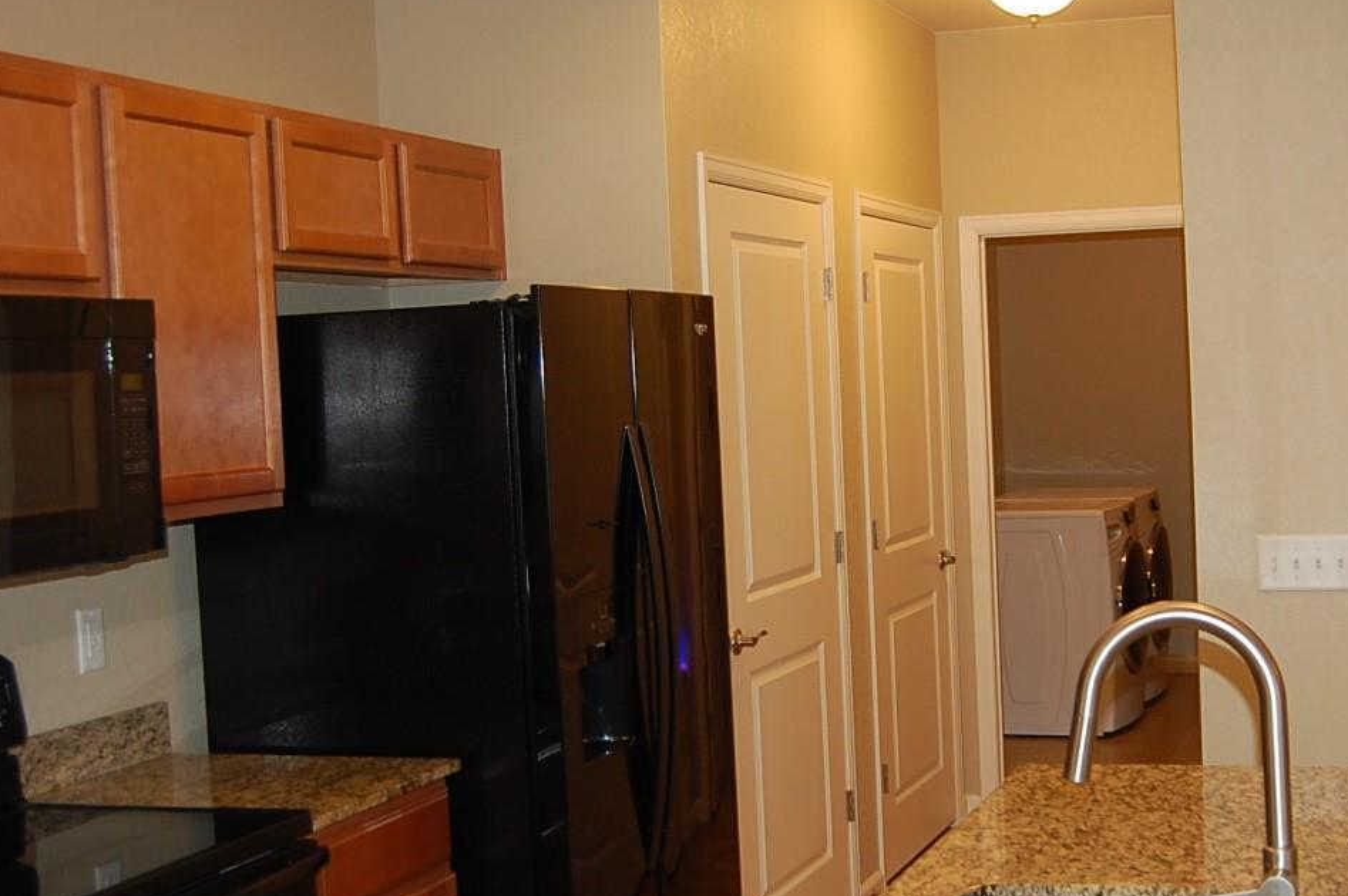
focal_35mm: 55
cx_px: 855
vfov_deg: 24.7
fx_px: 2050
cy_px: 512
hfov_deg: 36.2
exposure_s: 1/60
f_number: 3.8
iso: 400
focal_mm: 23
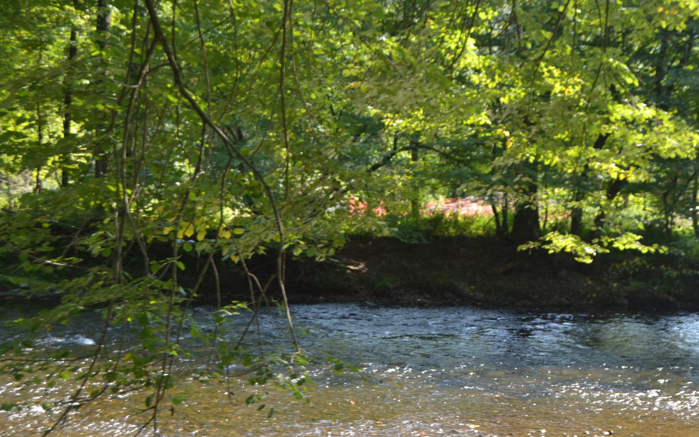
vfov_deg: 21.4
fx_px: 1143
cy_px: 342
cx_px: 491
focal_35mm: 60
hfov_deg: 33.6
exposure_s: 1/60
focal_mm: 26
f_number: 4.2
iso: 100
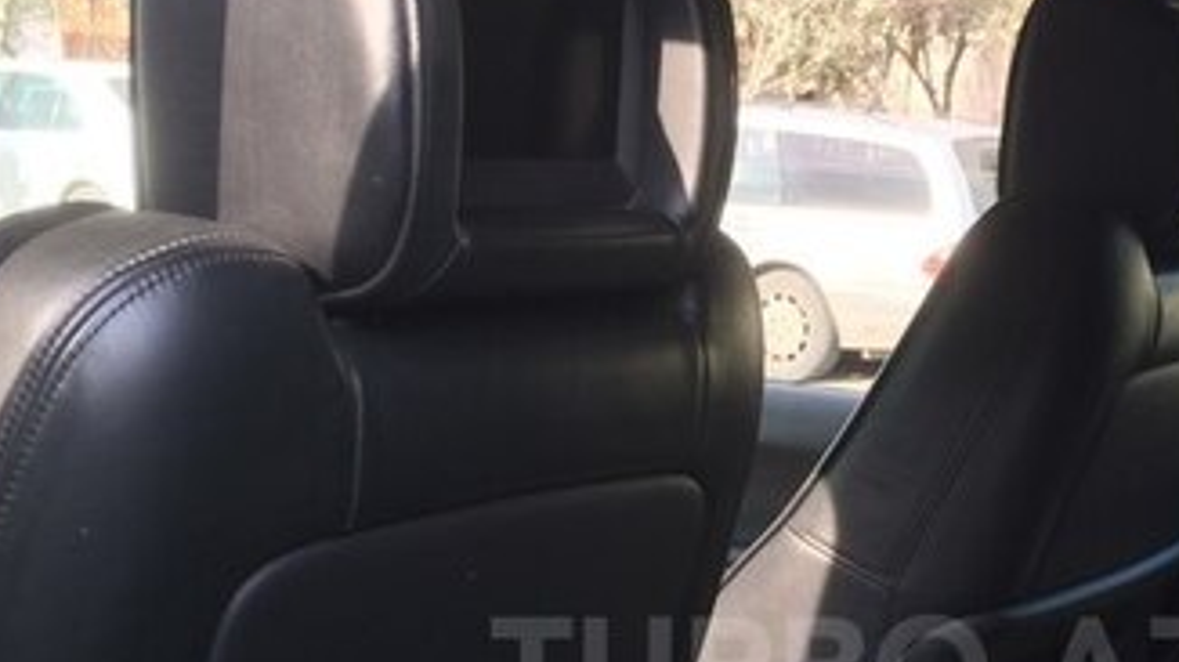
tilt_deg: -15.7
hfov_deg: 32.3
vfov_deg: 18.3
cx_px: 861
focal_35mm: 64
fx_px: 2000
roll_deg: -1.7
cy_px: 671
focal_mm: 4.15
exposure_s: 1/122
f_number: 2.2
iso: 32
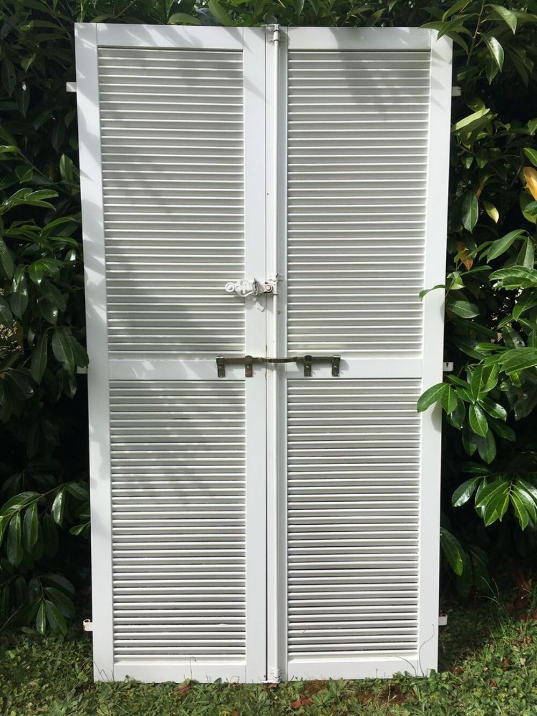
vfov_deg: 61.7
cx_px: 268
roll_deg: +1.1
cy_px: 358
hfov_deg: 48.2
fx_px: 600
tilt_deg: -16.7
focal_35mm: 29
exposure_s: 1/1748
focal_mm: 4.15
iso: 25
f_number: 2.2
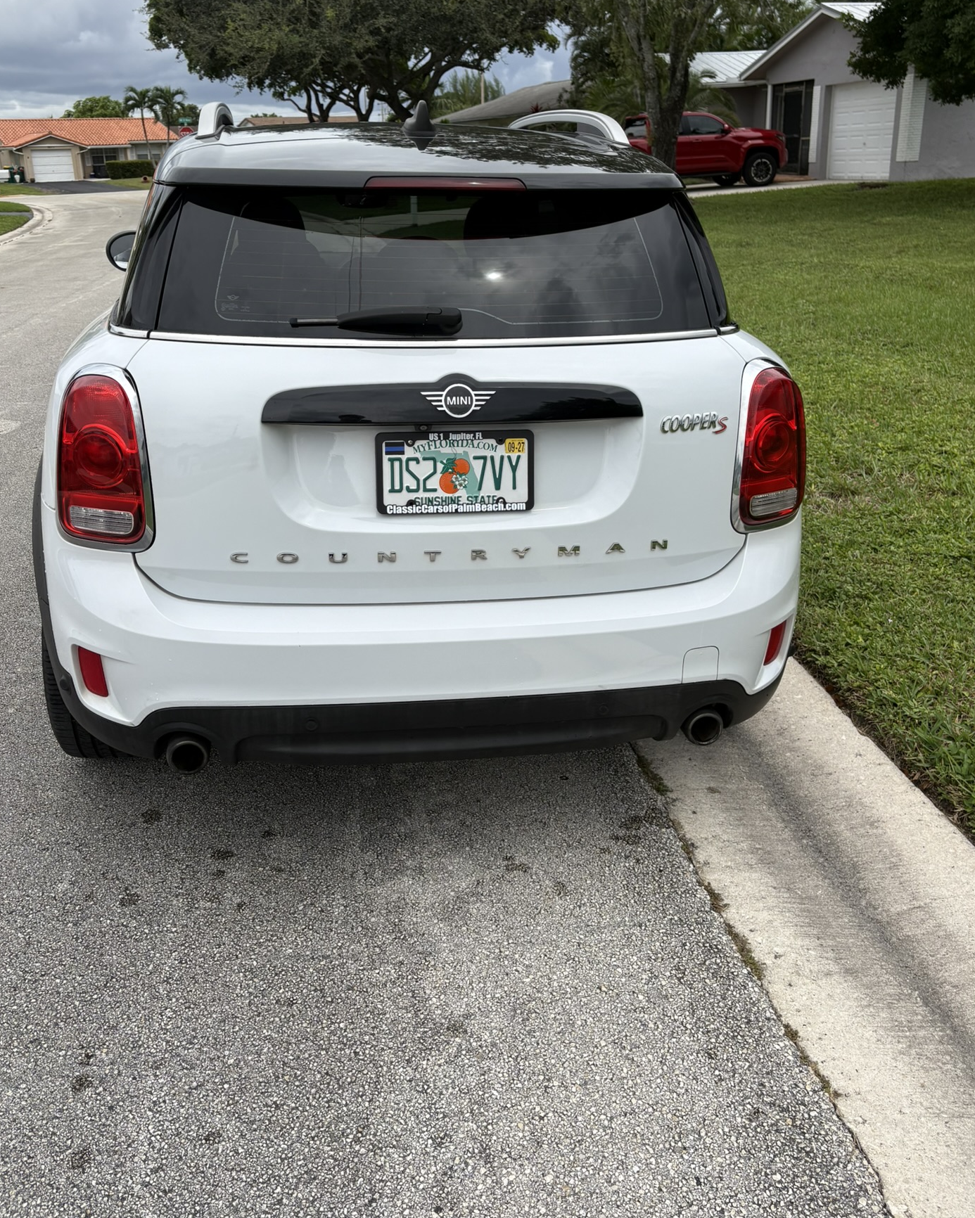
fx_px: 1082
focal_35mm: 30
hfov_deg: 48.5
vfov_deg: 58.4
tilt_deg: -16.4
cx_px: 445
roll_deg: +1.8
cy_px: 509
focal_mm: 5.96
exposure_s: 1/3279
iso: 50
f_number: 1.6
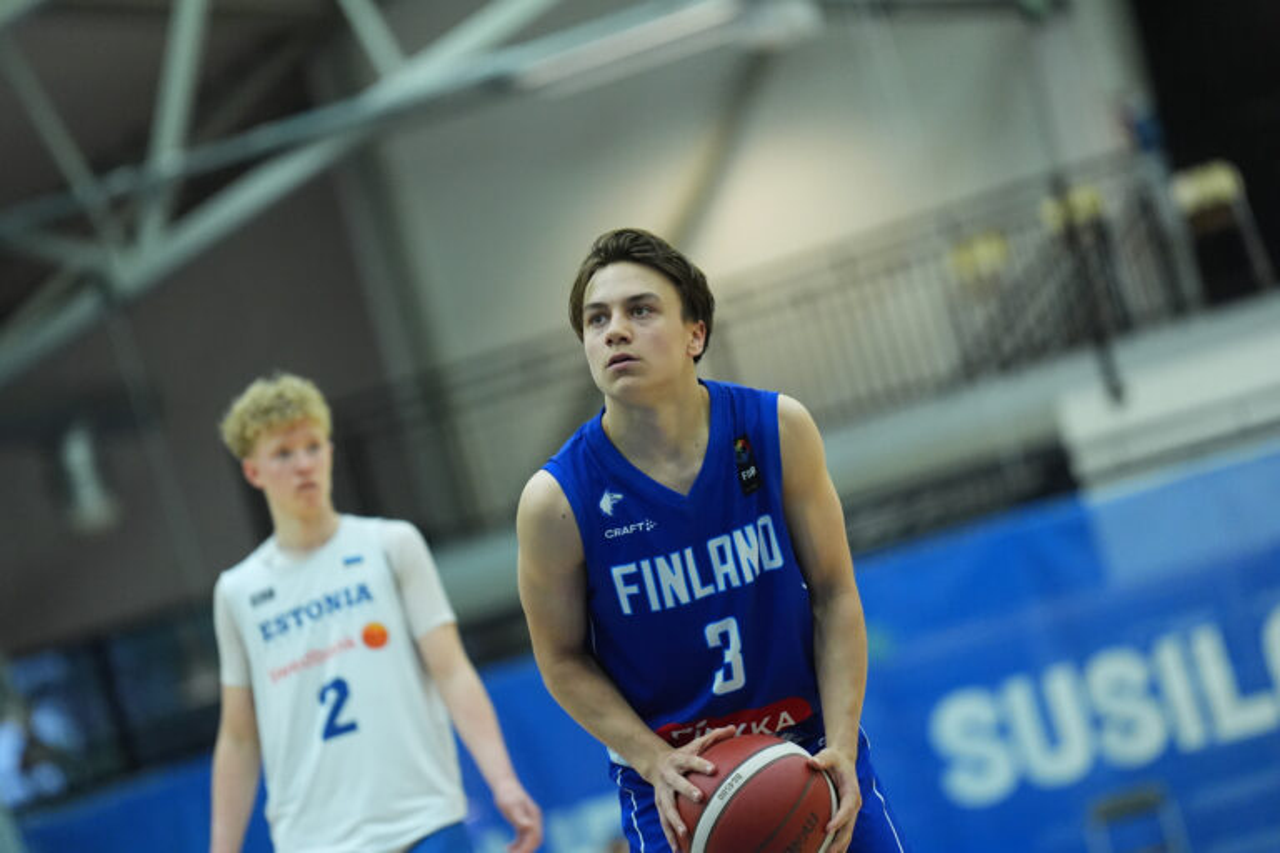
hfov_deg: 10.3
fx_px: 7111
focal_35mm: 200
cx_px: 640
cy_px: 426
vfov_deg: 6.9
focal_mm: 200
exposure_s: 1/1000
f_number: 2.8
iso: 4000
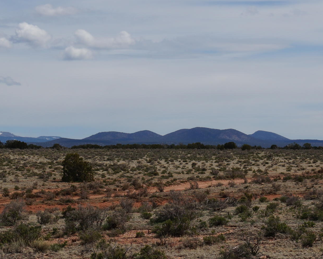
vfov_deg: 13.6
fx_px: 1082
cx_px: 183
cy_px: 150
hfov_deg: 17.0
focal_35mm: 113
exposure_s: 1/250
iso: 100
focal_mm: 33
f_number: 13
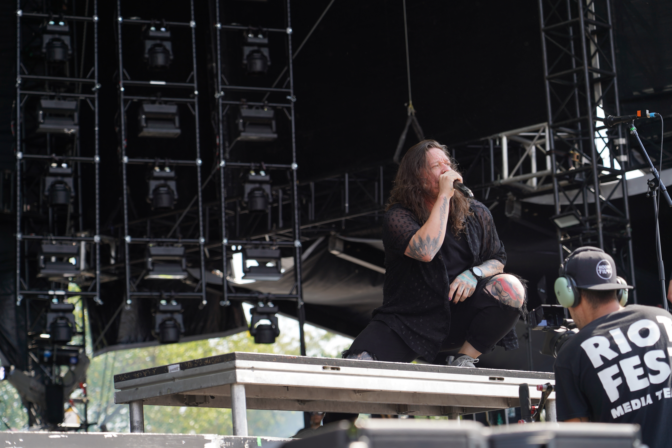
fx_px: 1960
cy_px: 224
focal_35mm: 105
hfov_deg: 19.5
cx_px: 336
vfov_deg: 13.0
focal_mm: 105
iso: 100
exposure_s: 1/200
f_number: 5
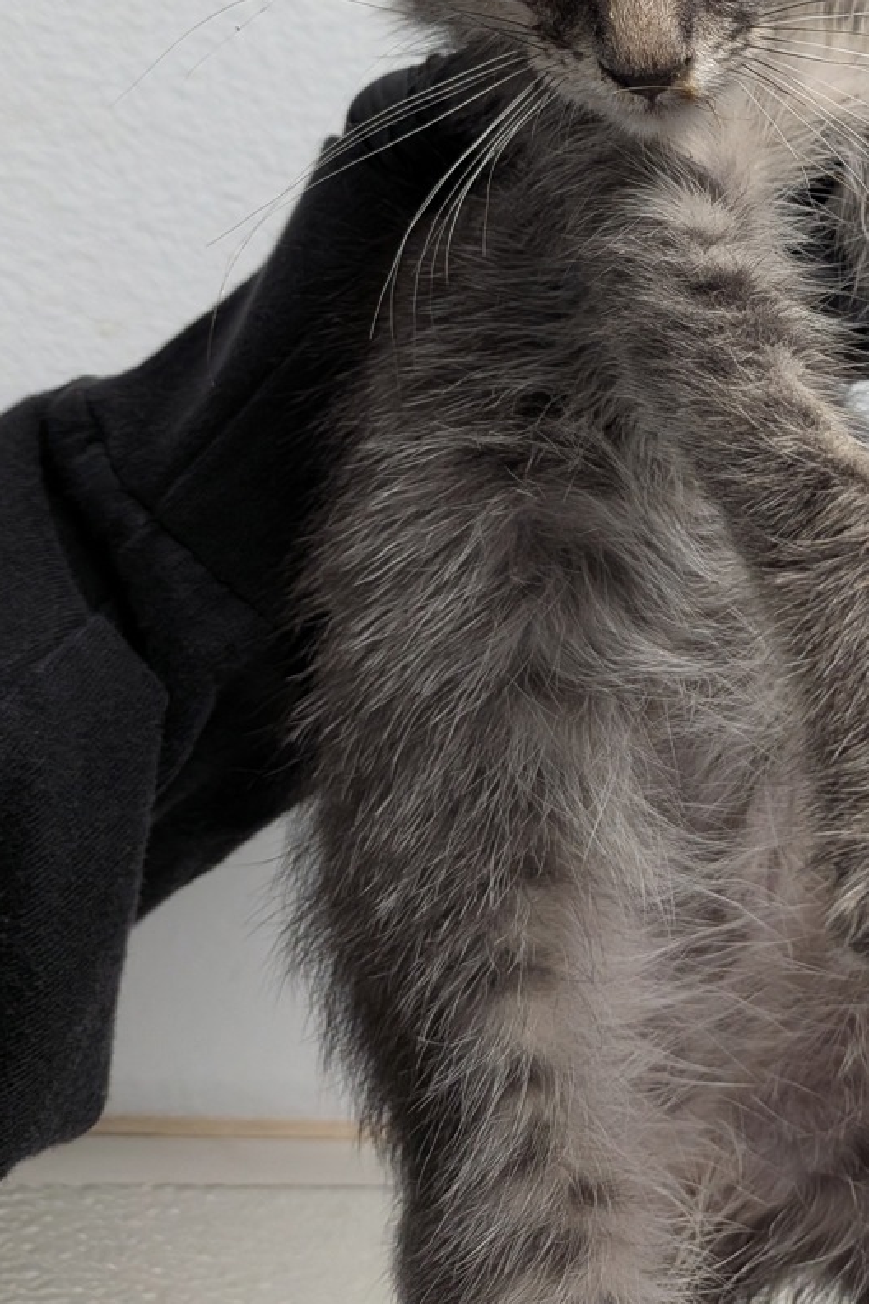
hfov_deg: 30.1
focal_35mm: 43
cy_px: 228
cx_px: 747
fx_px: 1557
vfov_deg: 43.0
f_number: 1.7
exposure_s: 1/100
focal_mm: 4.53
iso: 266
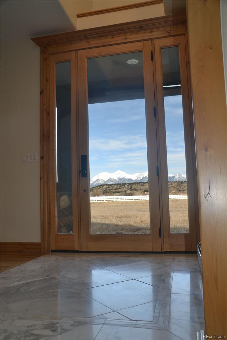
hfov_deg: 40.0
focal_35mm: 33
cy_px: 170
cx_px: 114
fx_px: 312
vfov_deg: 57.2
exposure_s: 1/15
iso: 100
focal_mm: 22
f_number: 8
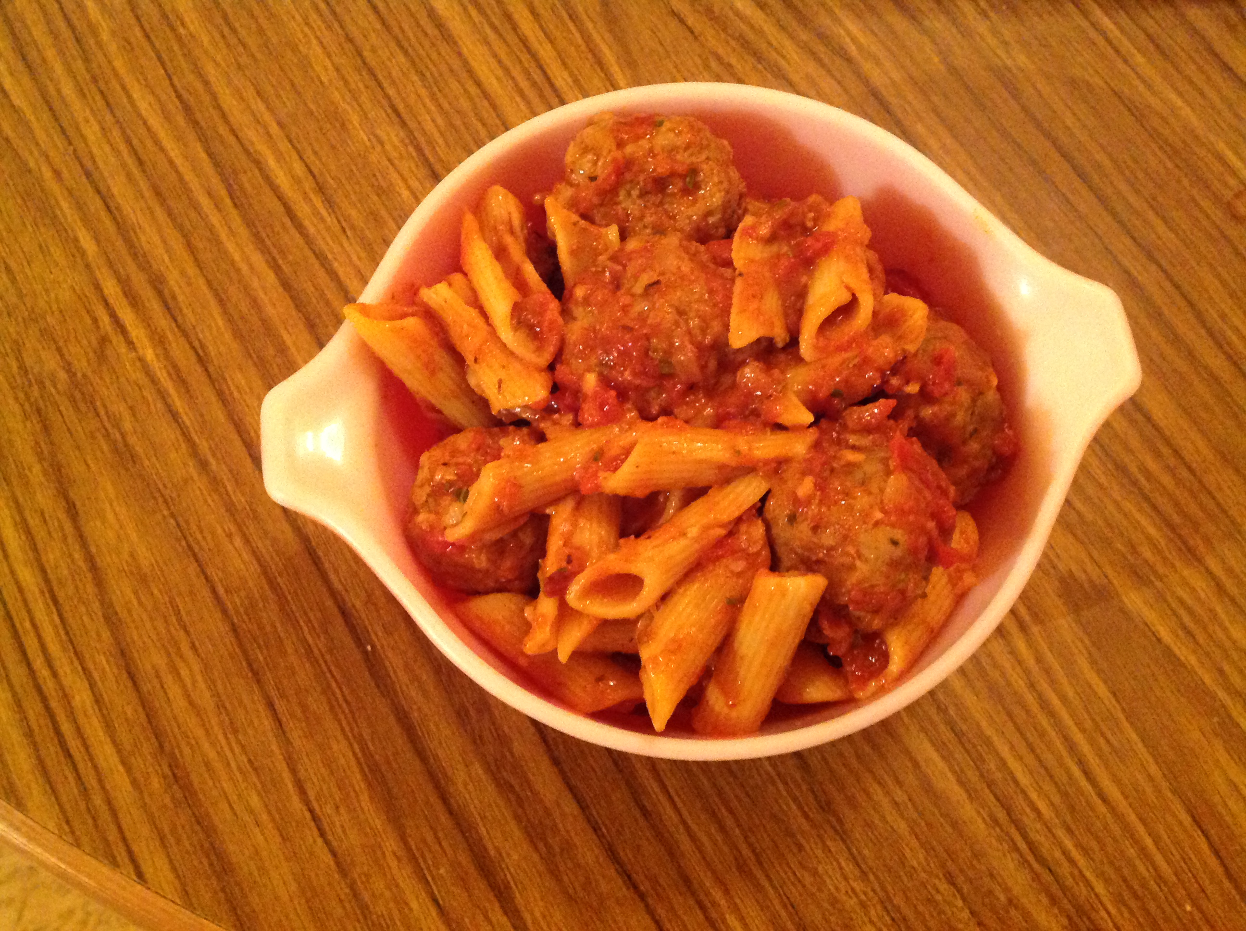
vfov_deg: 40.6
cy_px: 466
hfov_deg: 52.7
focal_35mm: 35
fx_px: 1258
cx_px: 623
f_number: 2.4
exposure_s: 1/15
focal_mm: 4.28
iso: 640
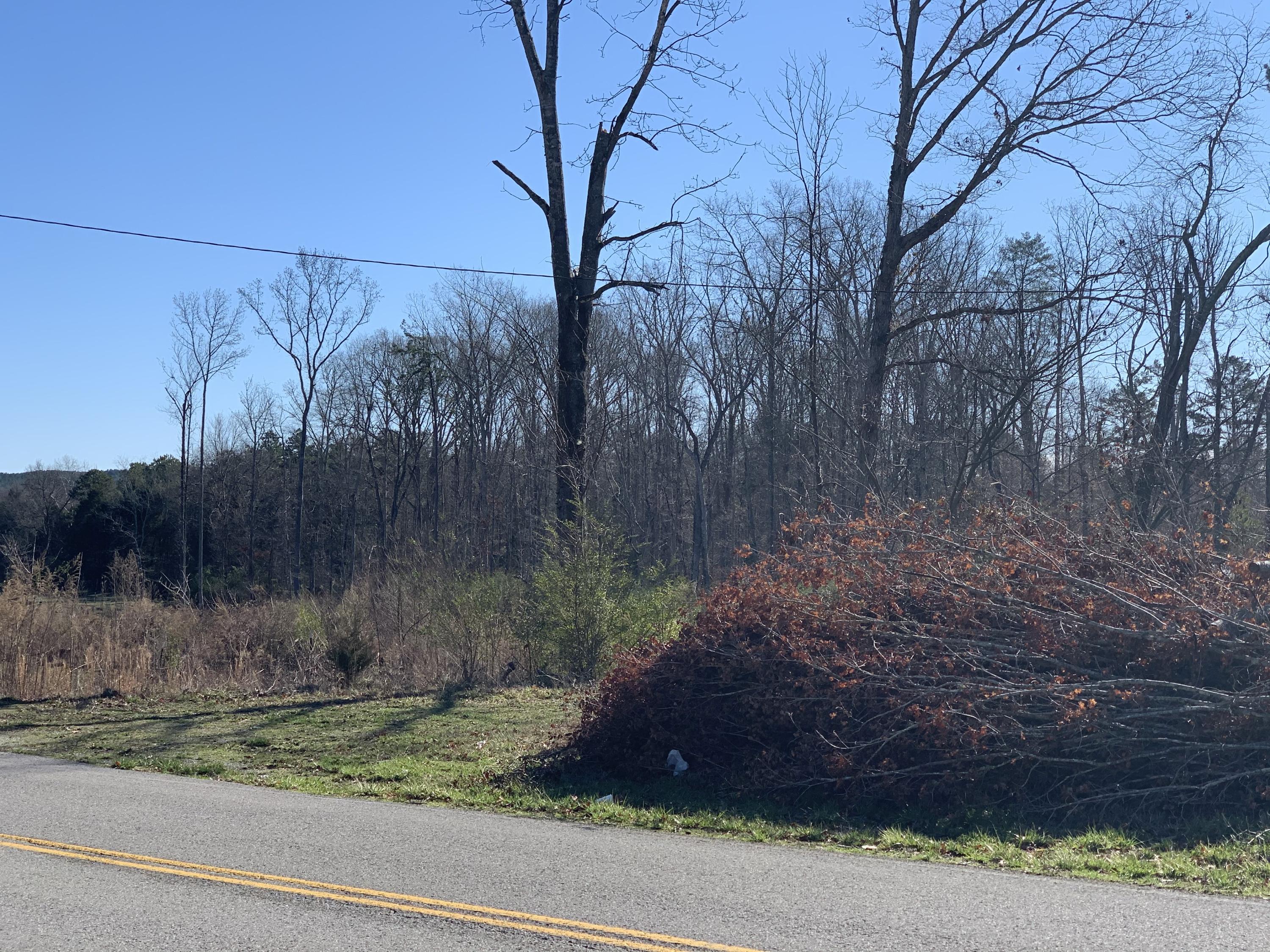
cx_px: 635
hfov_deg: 36.8
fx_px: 1908
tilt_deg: +2.2
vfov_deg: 28.0
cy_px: 476
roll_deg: -0.4
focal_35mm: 52
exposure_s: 1/1142
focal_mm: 6
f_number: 2.4
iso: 16
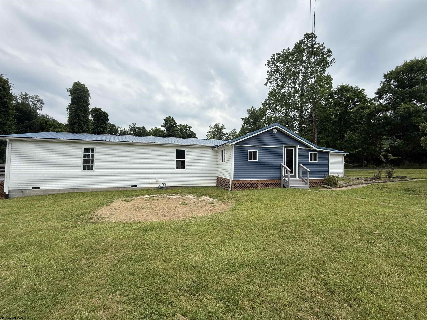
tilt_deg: +3.7
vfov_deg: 85.7
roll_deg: -0.4
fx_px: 173
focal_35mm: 14
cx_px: 214
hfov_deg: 102.1
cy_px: 160
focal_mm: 2.22
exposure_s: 1/1464
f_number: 2.2
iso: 50
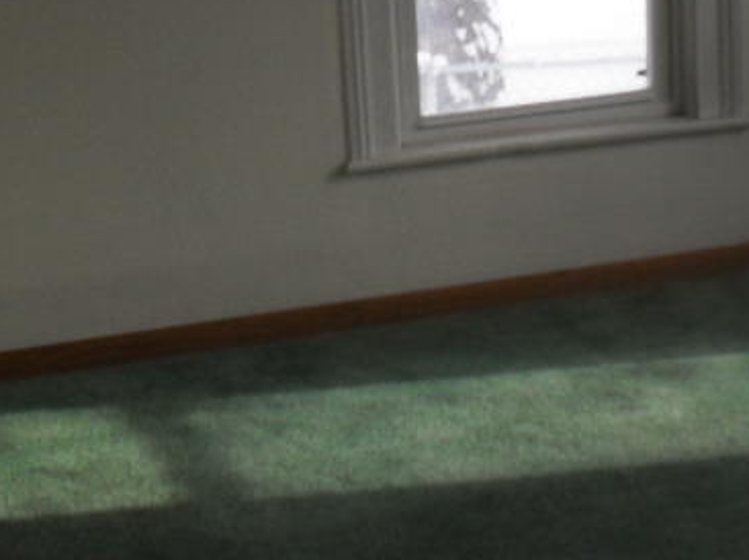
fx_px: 2119
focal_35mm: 98
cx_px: 679
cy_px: 151
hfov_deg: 19.7
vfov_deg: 15.0
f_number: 3.2
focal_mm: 6.3
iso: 100
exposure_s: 1/250
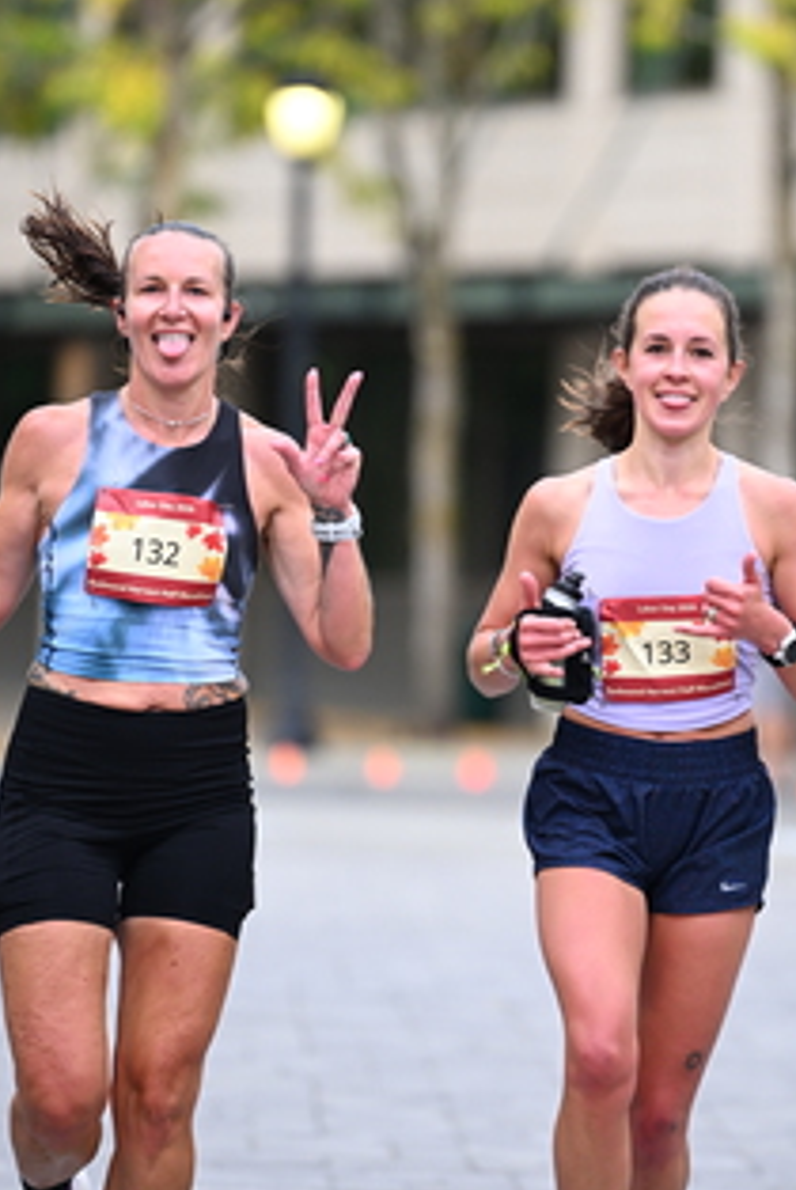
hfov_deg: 3.9
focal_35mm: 350
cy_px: 474
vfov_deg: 5.9
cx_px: 495
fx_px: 11582
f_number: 2.8
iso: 1000
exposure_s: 1/1600
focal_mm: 200
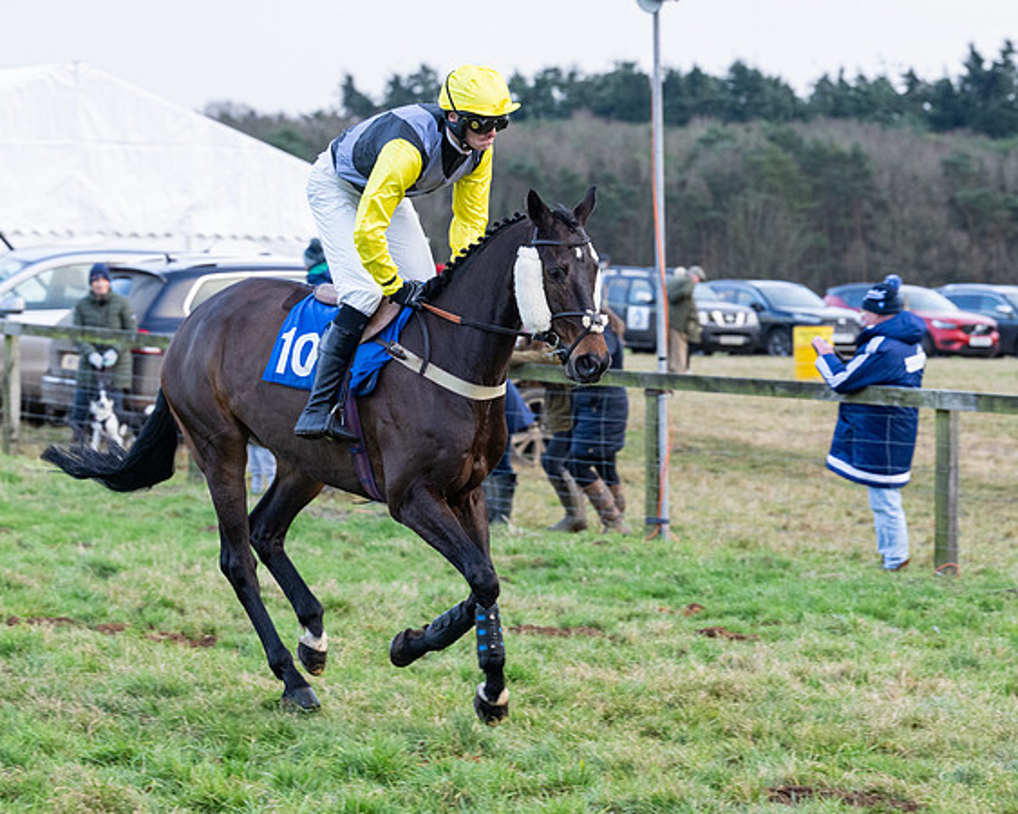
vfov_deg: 10.5
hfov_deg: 13.2
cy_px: 407
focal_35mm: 146
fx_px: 4411
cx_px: 509
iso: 1000
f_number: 4
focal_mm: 87
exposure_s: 1/400
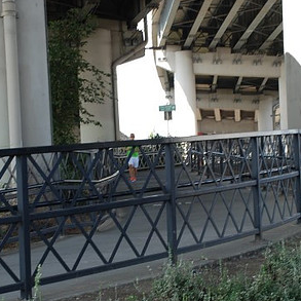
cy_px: 191
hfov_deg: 17.2
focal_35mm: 101
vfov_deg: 17.2
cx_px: 144
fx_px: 994
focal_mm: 40
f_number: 4.5
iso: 100
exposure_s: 1/60
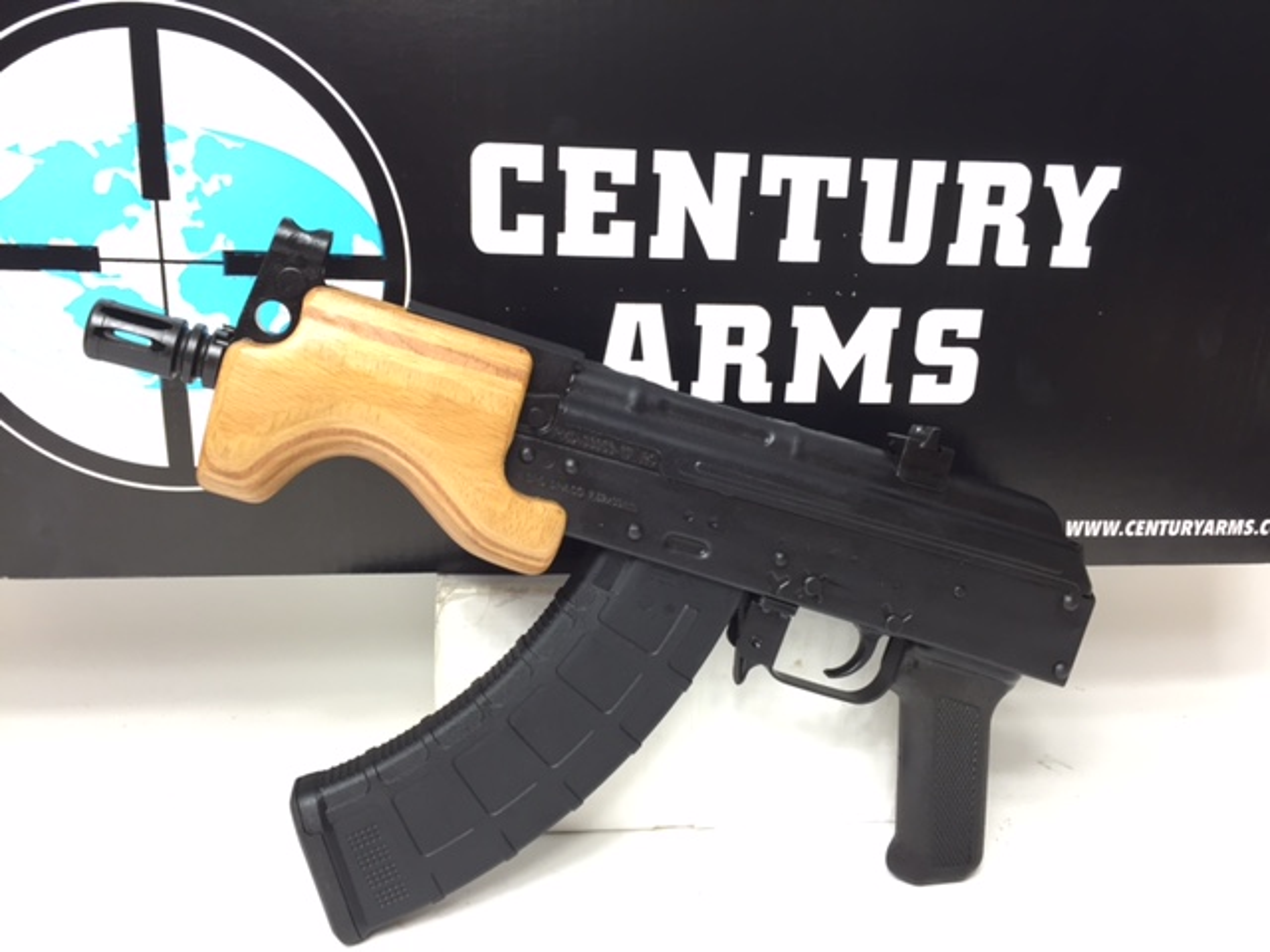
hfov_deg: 61.7
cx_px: 635
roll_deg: -1.2
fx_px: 1064
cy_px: 476
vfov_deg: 48.2
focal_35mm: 29
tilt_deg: -13.2
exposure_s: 1/30
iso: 64
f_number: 2.2
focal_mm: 4.15
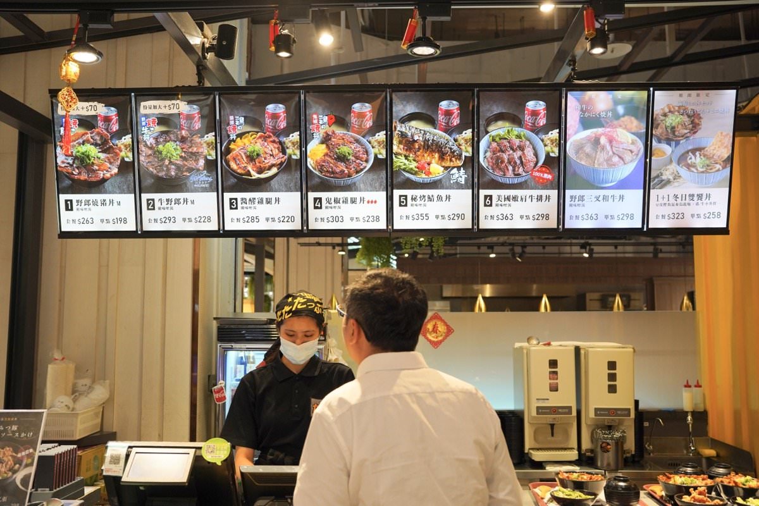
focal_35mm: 36
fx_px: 751
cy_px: 253
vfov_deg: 37.3
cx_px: 380
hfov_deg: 53.6
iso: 1000
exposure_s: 1/160
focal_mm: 35.6
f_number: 4
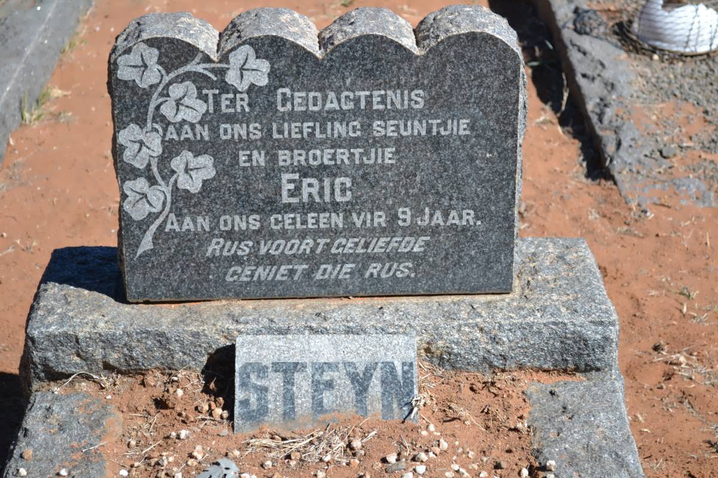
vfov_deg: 16.6
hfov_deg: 24.6
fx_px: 1645
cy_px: 239
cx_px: 359
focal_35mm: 82
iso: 180
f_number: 5.6
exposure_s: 1/125
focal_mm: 55
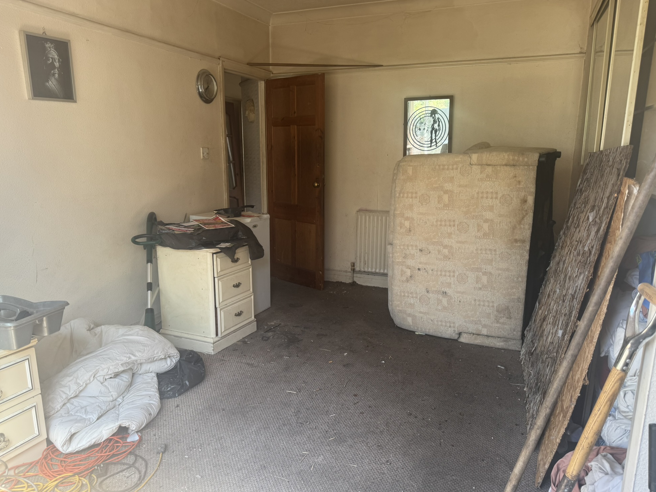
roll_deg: +0.0
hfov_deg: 69.4
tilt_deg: -11.9
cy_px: 251
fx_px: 474
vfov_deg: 54.9
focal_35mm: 25
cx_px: 318
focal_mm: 6.76
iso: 64
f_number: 1.78
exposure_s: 1/121
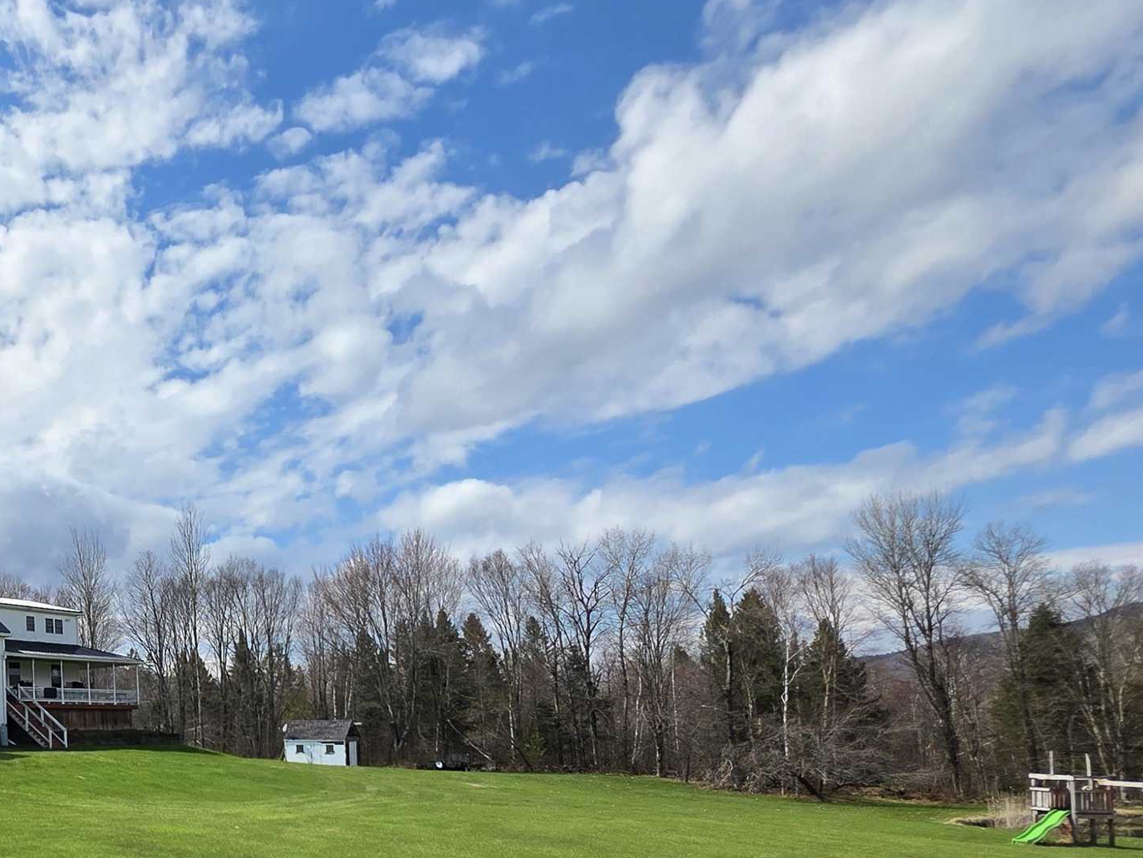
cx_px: 7
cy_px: 649
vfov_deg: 47.8
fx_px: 925
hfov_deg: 51.3
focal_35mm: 28
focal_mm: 2.2
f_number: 1.9
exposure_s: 1/3873
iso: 40
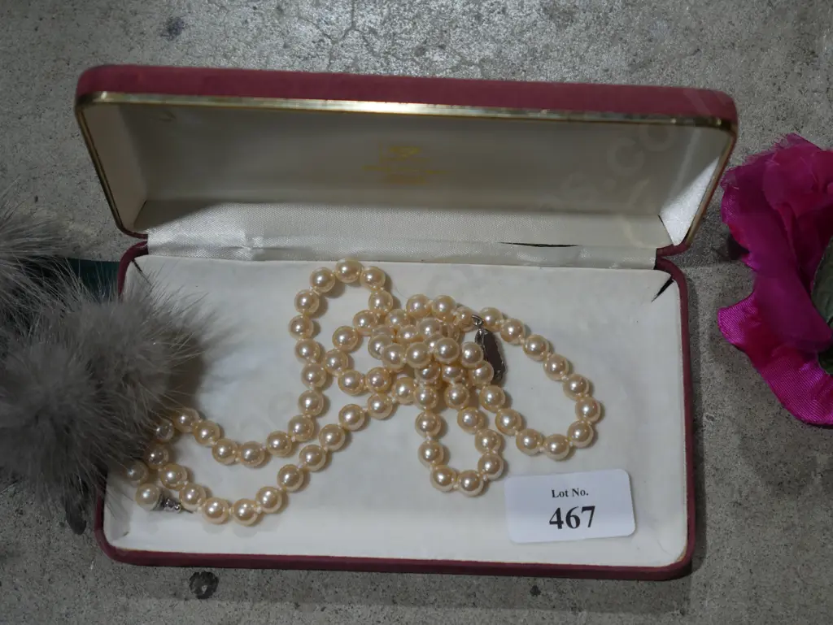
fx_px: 1830
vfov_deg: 19.4
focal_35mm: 76
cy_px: 312
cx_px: 416
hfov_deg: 25.6
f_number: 5.5
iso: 400
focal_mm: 38
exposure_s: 1/100
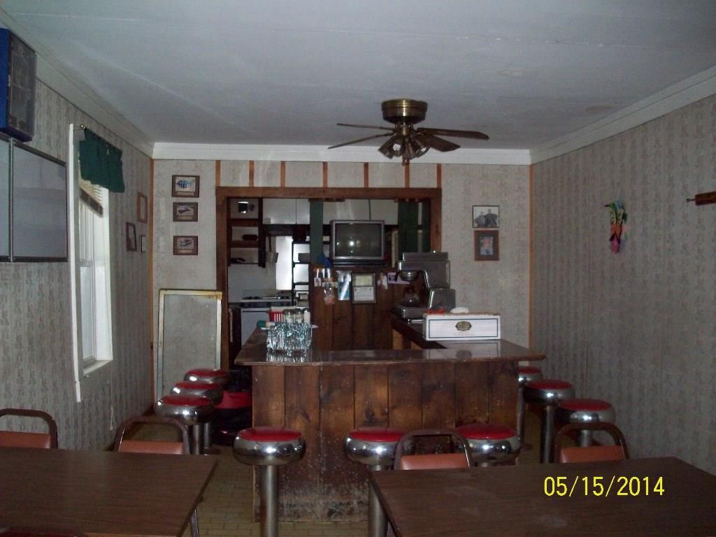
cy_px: 268
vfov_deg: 38.7
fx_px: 765
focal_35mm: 37
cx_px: 358
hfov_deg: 50.1
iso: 200
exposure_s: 1/45
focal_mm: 6.2
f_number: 2.8
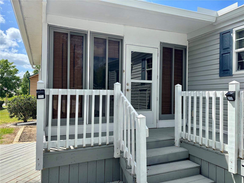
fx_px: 183
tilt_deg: +0.3
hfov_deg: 67.3
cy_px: 92
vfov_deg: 53.1
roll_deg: -0.8
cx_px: 122
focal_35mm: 26
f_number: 1.6
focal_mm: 5.96
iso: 50
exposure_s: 1/2024
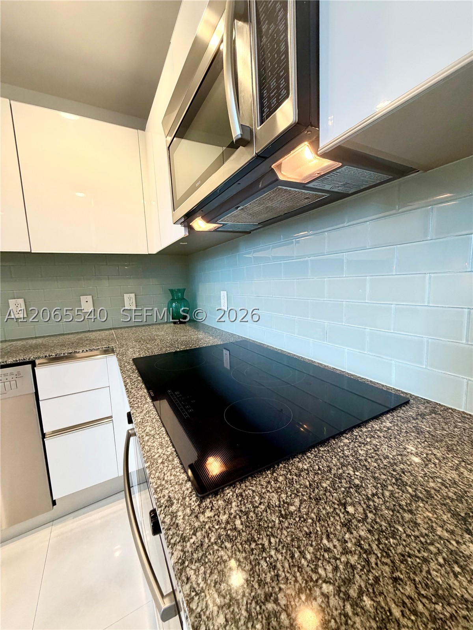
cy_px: 315
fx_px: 255
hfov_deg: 85.7
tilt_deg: -6.8
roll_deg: +2.8
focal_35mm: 14
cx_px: 236
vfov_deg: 102.1
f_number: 2.2
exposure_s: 1/60
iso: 250
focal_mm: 2.22
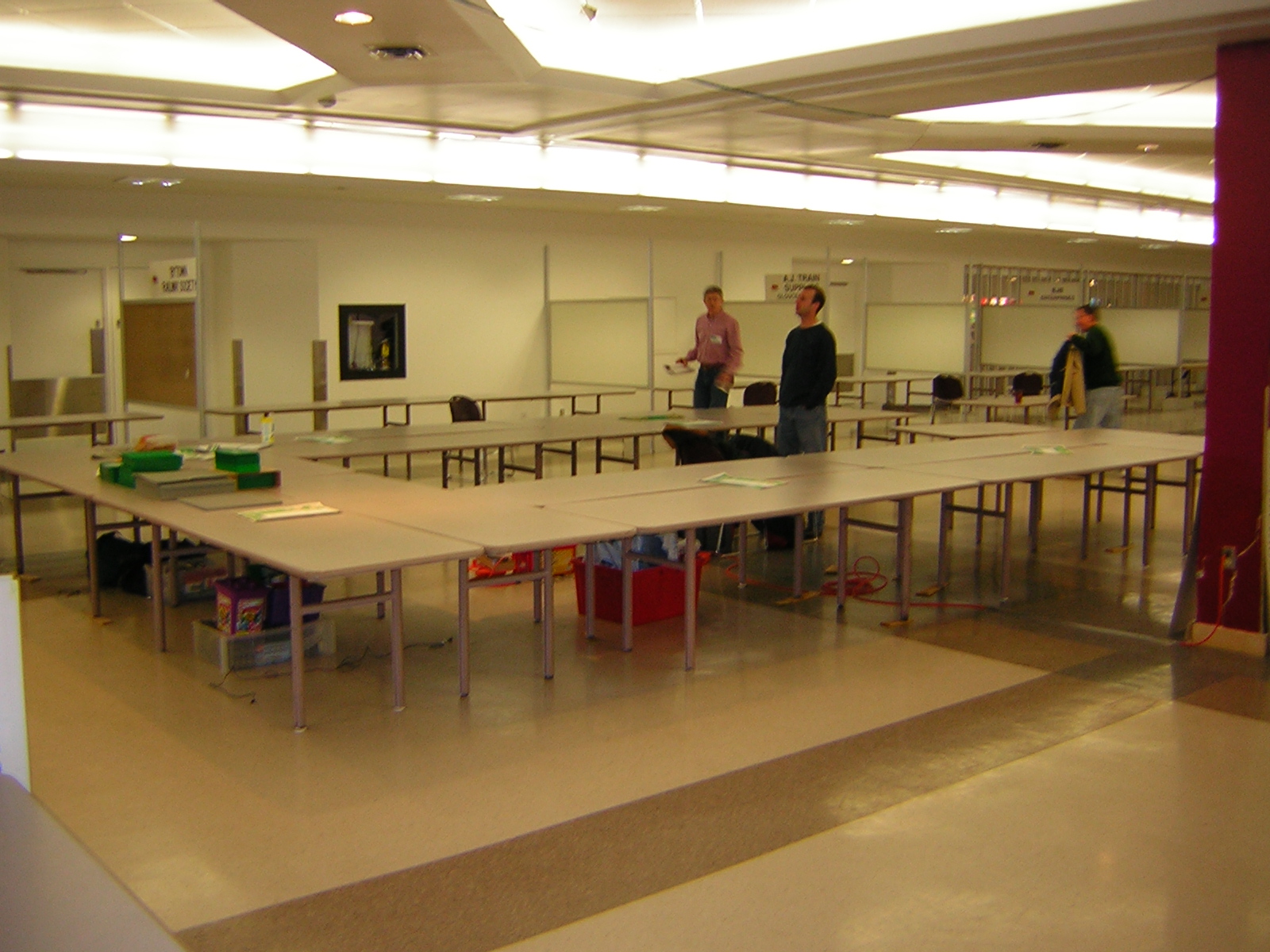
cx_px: 635
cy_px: 476
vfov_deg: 39.7
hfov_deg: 51.4
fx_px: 1321
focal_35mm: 36
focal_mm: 4.7
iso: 53
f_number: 2.6
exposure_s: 1/14.4
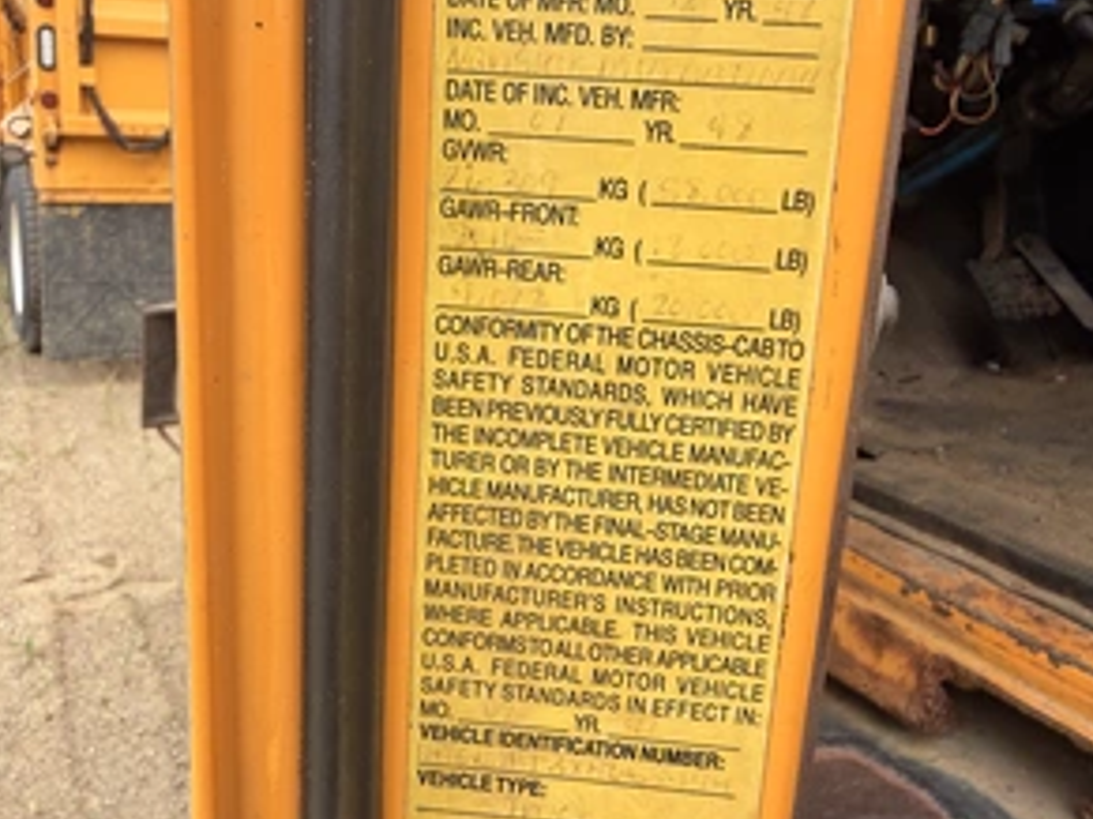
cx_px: 612
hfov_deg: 55.2
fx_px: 1042
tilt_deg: -11.4
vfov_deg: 42.8
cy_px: 353
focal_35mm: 33
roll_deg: -4.9
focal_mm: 2.22
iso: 40
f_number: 2.2
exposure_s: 1/258
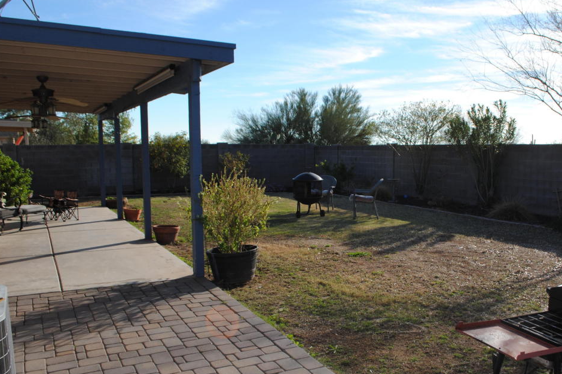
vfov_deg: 39.9
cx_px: 335
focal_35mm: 33
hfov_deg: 56.8
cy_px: 197
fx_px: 515
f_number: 8
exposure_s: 1/200
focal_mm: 18
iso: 100
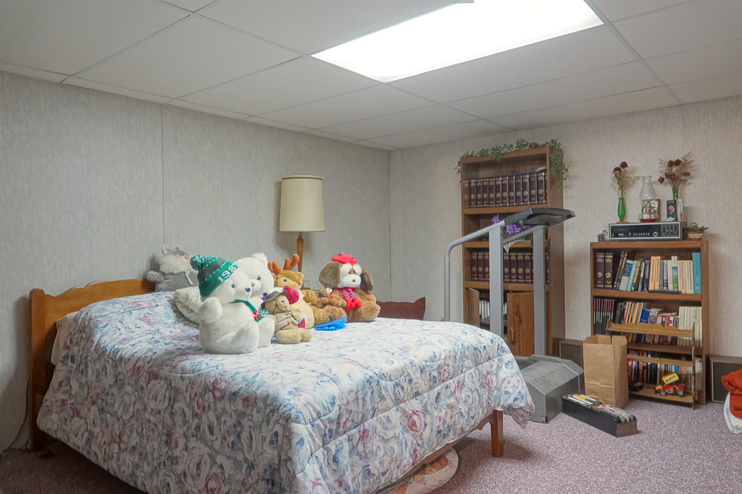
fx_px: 495
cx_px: 371
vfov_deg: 53.1
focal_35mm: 24
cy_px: 247
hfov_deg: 73.7
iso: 1250
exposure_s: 1/30
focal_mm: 8.8
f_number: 2.4
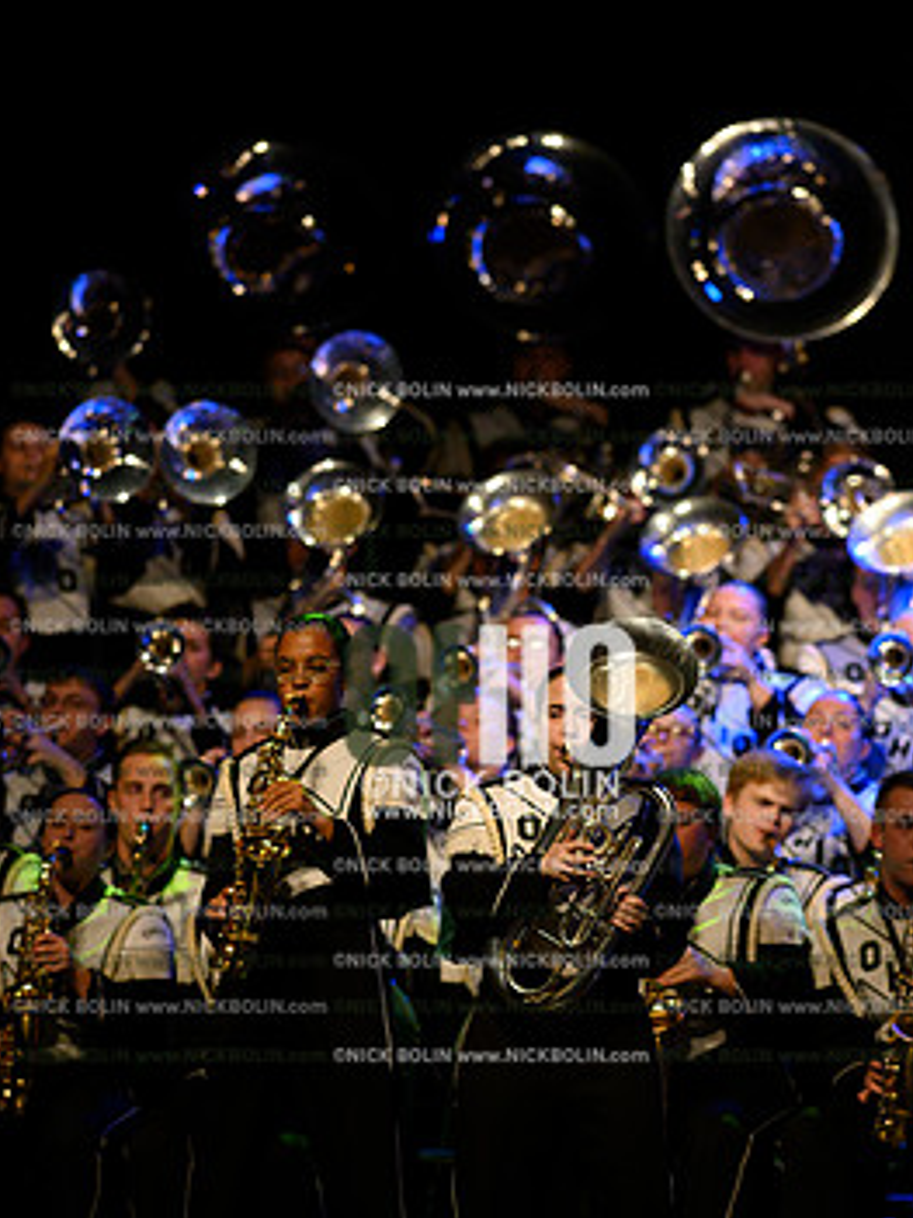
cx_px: 489
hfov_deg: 4.0
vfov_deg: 5.4
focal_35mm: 370
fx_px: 13020
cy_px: 722
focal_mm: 300
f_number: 4
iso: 5000
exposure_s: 1/500
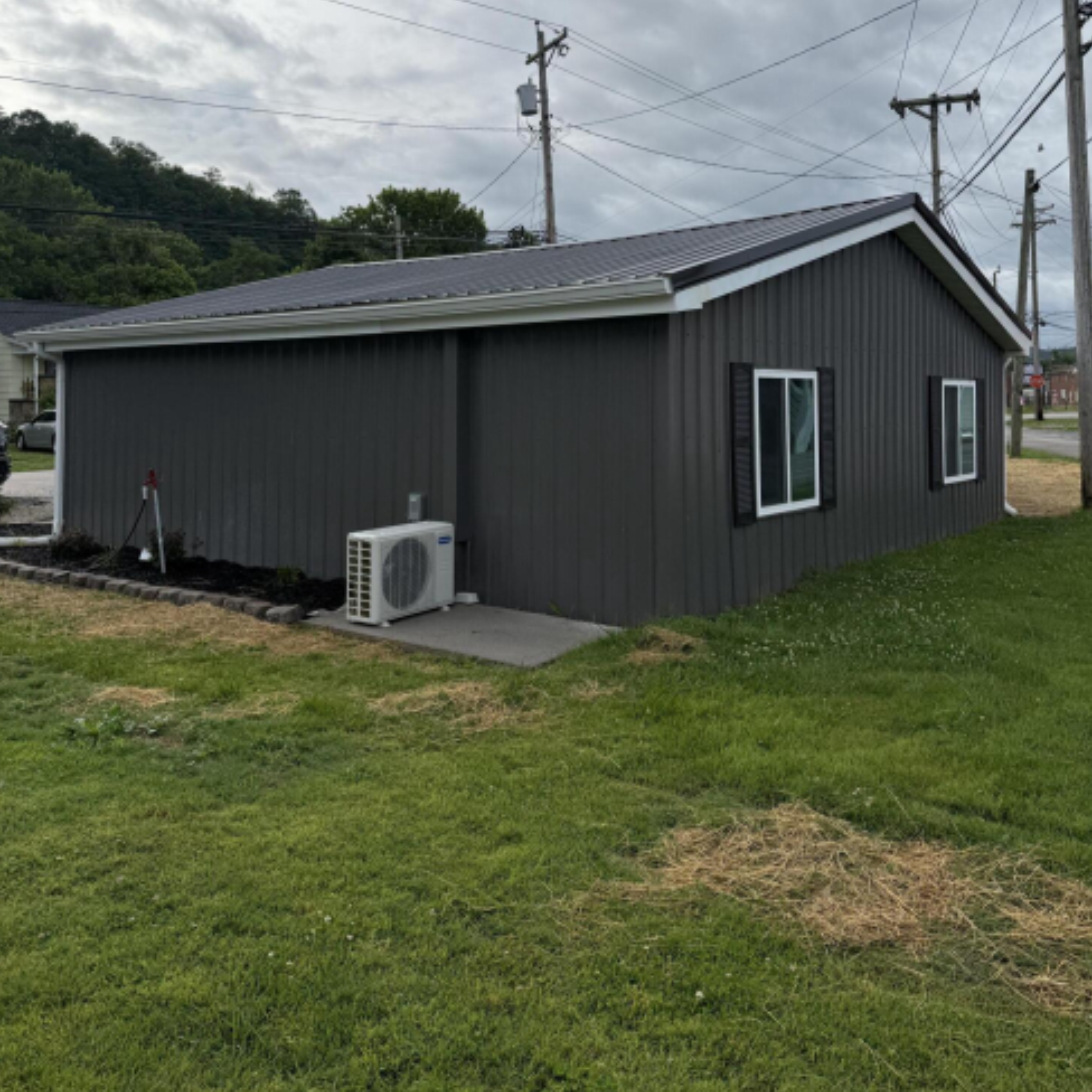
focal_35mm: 29
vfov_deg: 54.5
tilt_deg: +2.3
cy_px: 364
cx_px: 550
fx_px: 1035
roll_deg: +1.0
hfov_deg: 55.6
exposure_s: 1/5714
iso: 80
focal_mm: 6.76
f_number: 1.78
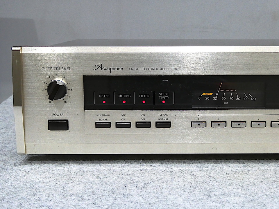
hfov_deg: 35.5
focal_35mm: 54
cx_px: 140
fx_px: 435
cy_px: 104
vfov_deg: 27.0
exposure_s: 1/80
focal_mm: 9.6
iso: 1000
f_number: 5.1
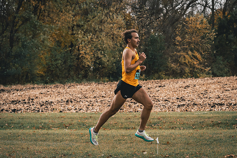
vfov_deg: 12.4
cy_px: 82
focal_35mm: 110
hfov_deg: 18.5
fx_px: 726
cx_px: 147
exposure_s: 1/1000
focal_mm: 89
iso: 400
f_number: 6.3
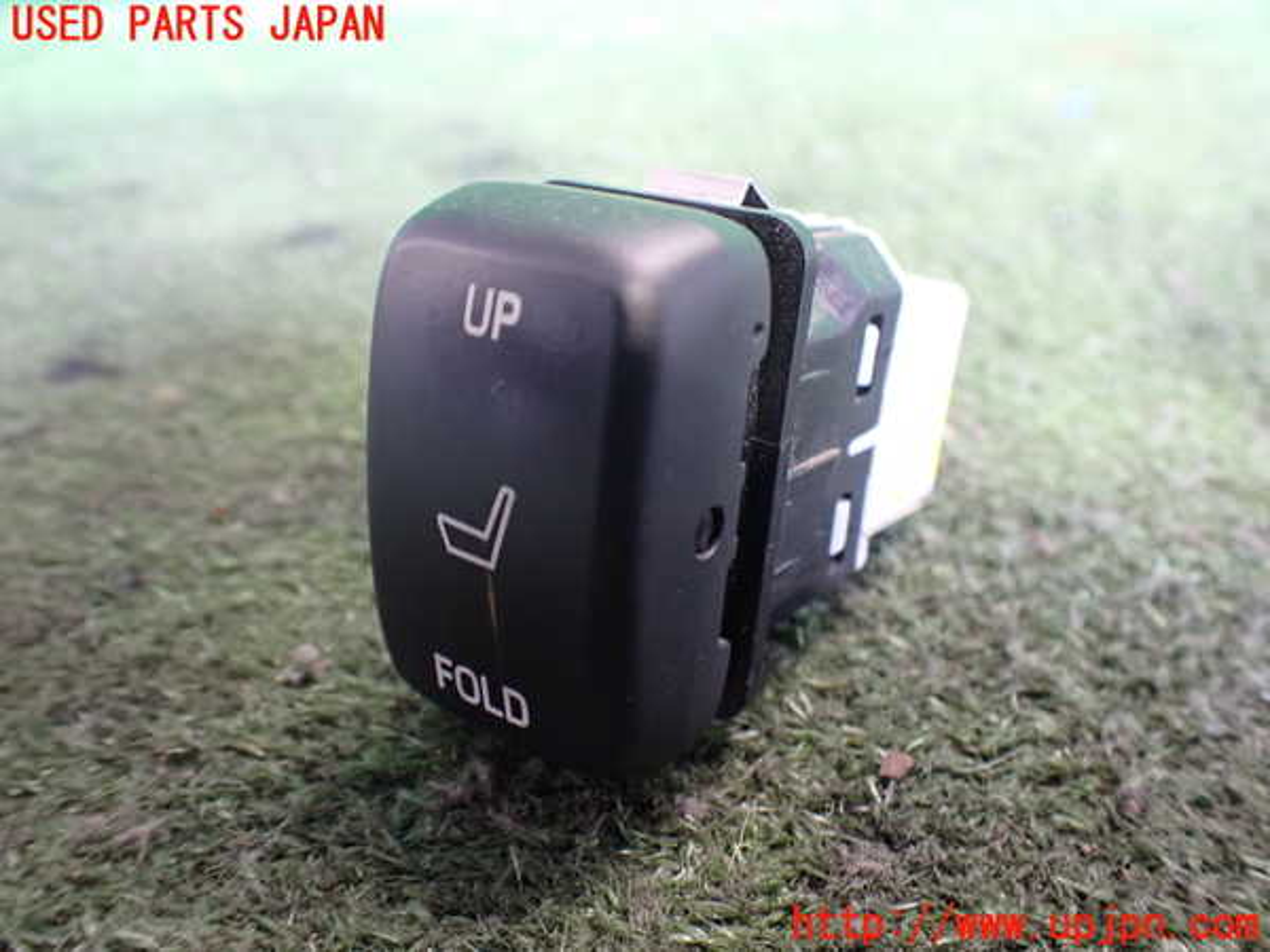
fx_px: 1101
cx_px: 635
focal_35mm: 30
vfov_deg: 46.8
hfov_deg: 60.0
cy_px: 476
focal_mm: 5.4
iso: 800
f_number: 2.3
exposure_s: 1/30
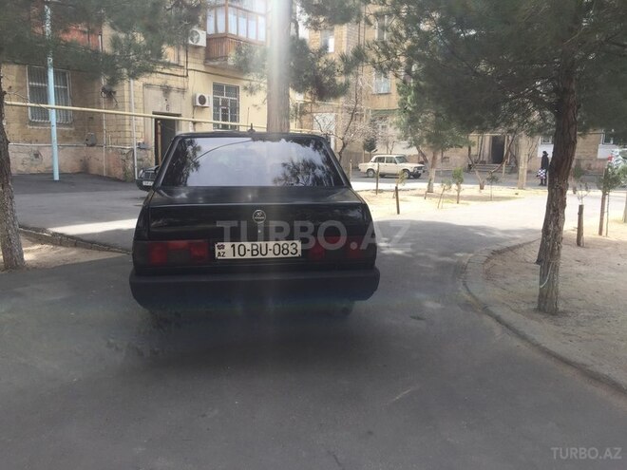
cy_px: 235
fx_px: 525
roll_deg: -1.5
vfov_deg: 48.2
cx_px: 314
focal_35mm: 29
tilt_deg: -8.5
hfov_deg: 61.7
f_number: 2.2
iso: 32
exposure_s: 1/520
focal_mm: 4.15
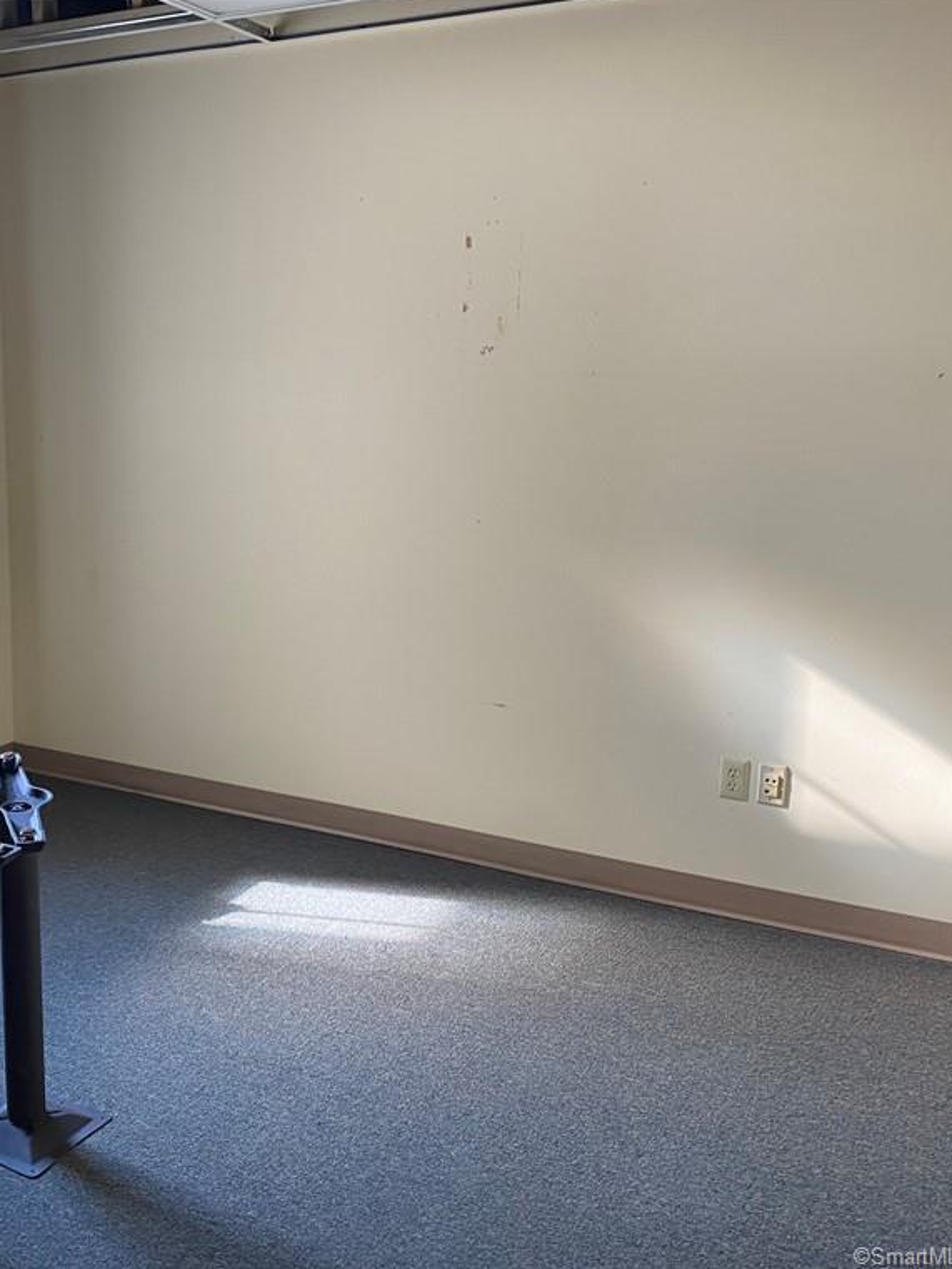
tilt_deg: -9.8
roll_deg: +0.5
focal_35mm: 35
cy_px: 632
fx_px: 1283
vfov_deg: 52.6
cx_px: 240
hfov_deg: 39.6
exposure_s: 1/60
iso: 80
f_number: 1.8
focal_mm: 4.25
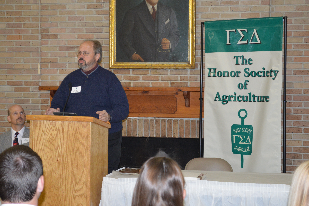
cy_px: 103
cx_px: 154
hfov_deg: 24.6
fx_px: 707
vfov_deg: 16.5
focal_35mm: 82
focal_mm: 55
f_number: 5.6
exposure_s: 1/60
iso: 1250
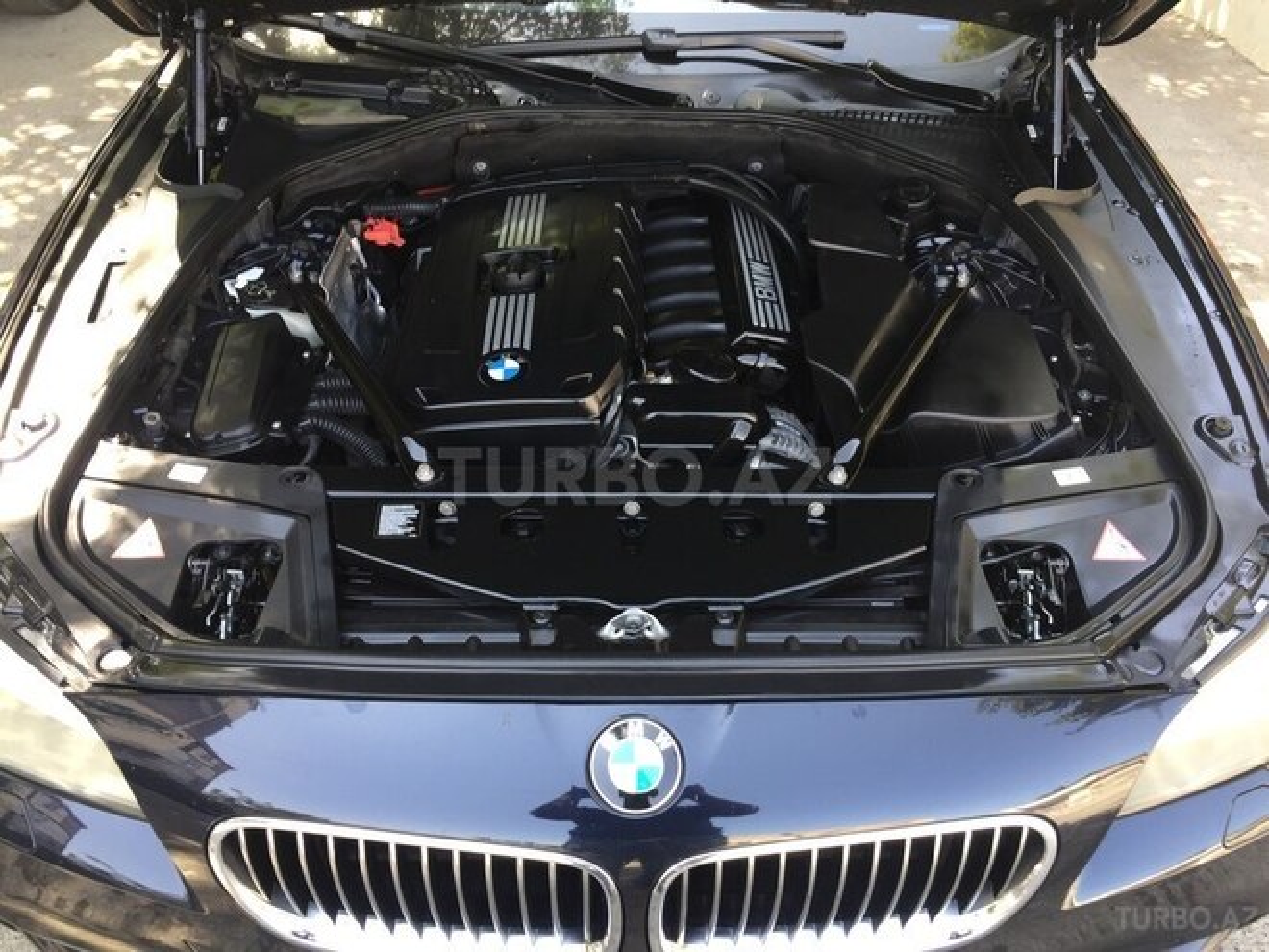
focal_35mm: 29
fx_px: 1063
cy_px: 476
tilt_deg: -37.1
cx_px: 634
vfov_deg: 48.2
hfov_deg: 61.7
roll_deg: -3.9
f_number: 2.2
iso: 32
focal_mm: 4.15
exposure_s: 1/50
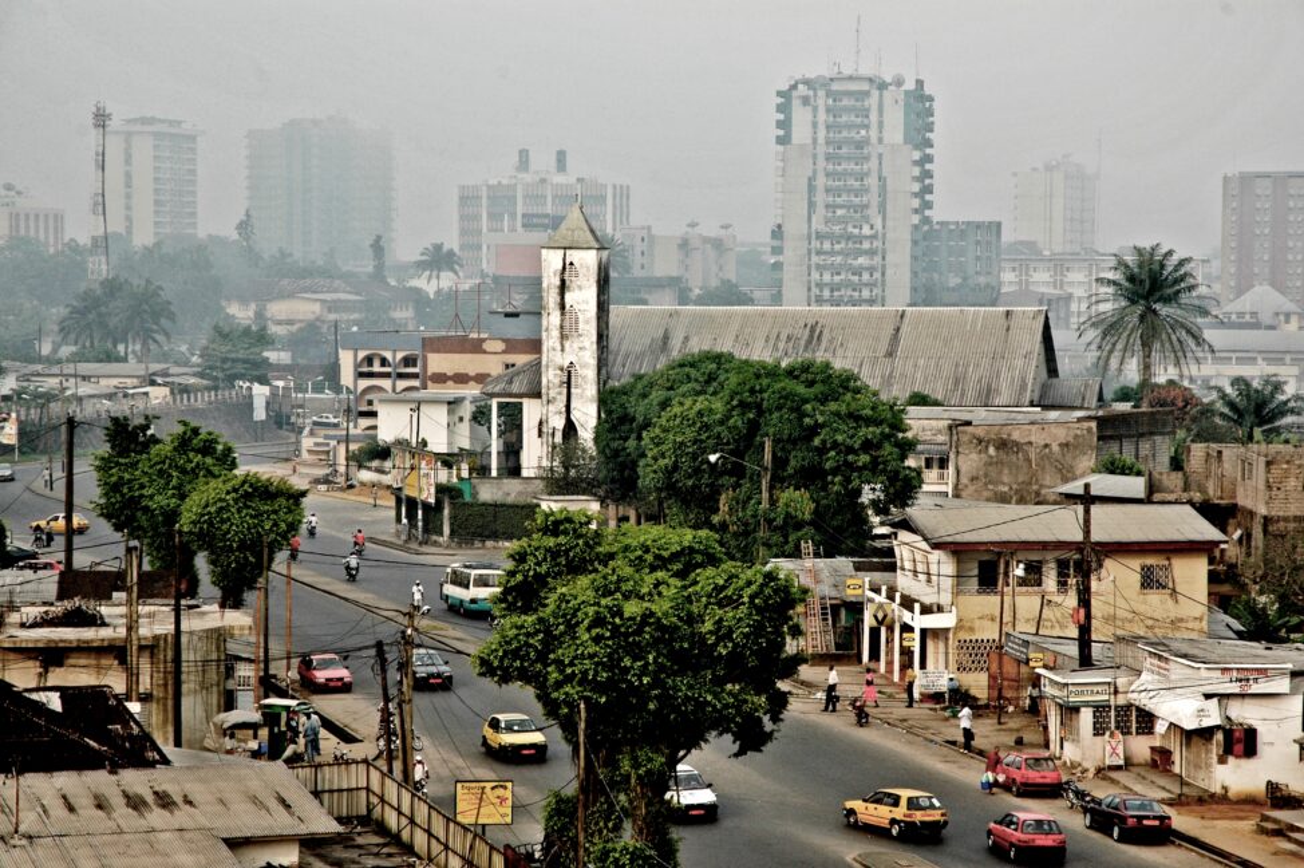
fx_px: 3801
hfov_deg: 19.5
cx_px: 652
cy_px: 434
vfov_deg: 13.0
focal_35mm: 105
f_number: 8
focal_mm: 70
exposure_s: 1/250
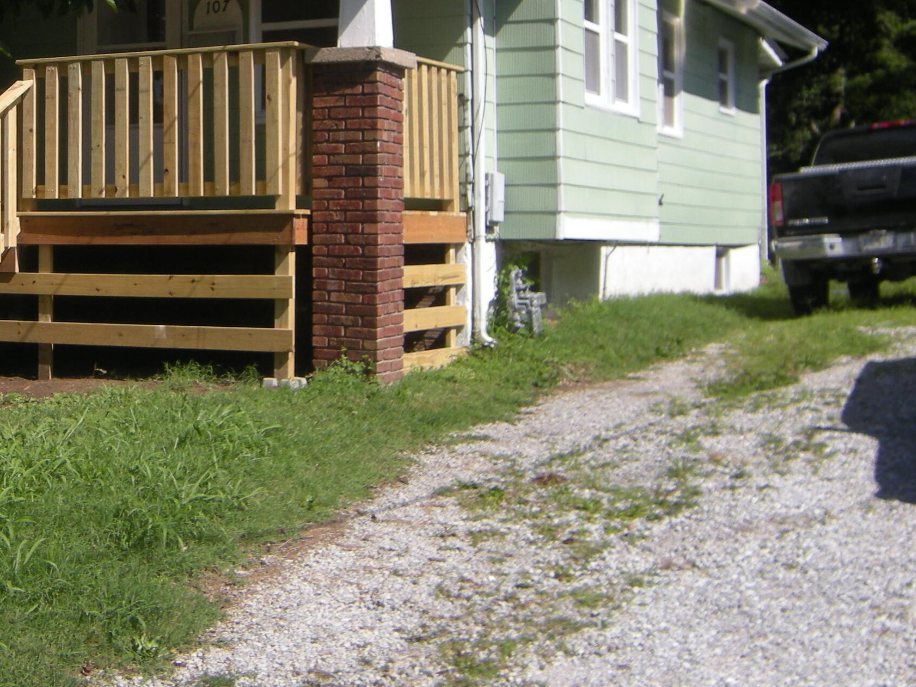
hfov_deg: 28.0
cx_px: 120
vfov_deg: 21.6
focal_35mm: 67
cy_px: 106
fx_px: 1773
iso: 64
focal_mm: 6.3
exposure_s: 1/223
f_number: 6.4
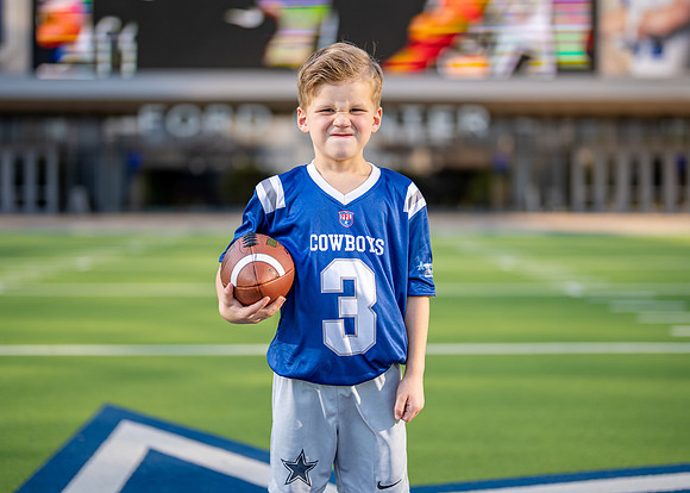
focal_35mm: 64
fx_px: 1248
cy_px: 214
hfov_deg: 30.9
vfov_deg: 22.3
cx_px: 358
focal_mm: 50
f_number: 1.2
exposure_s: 1/4000
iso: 125
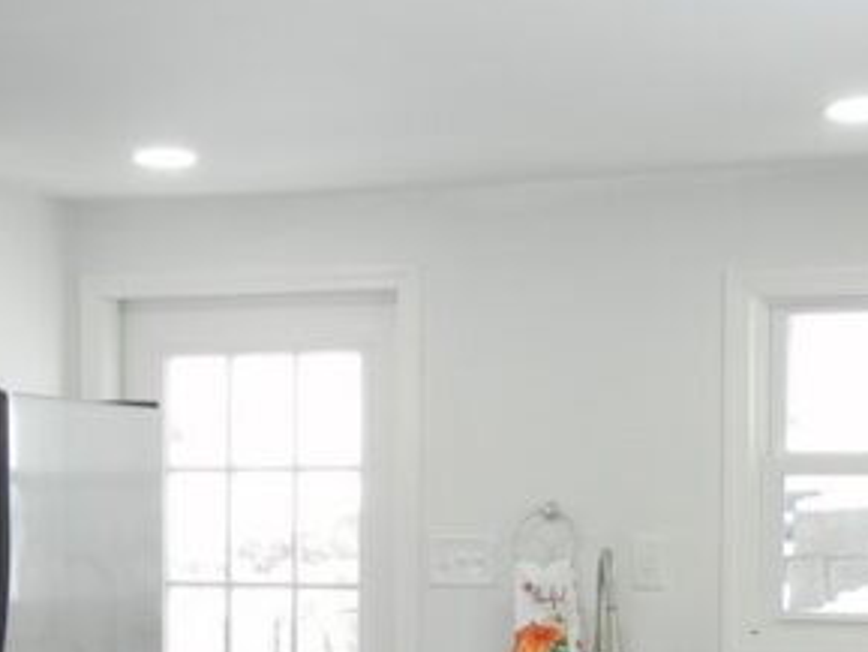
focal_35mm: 83
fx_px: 2082
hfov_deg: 23.3
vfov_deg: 17.5
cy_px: 580
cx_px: 213
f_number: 3.5
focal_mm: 5.4
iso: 160
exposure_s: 1/50.5
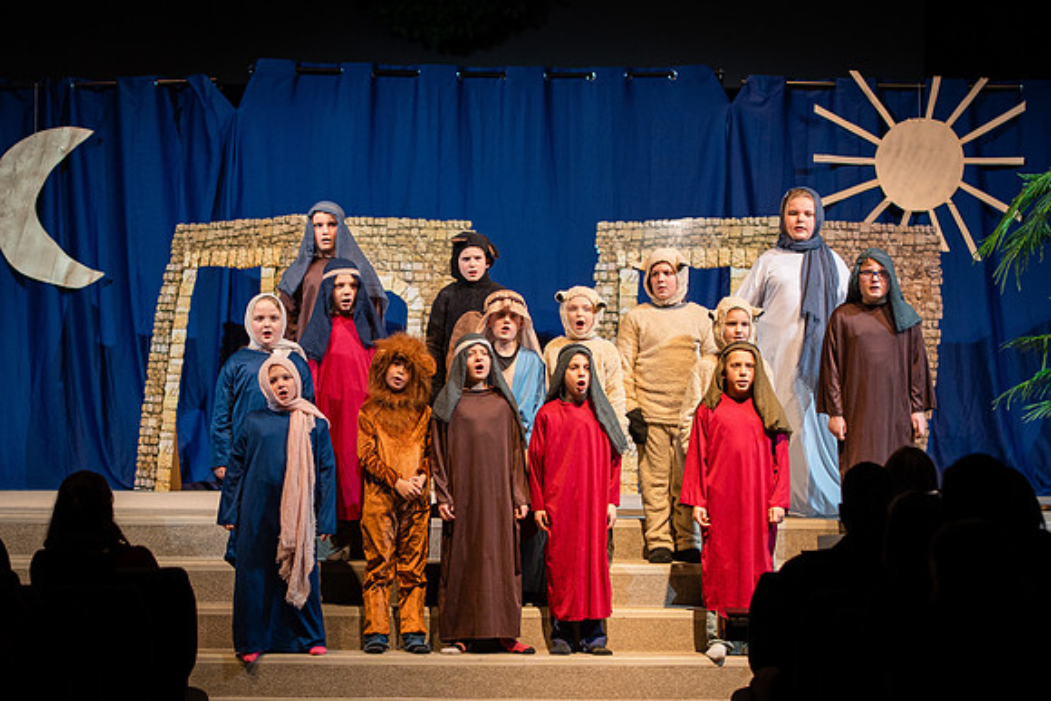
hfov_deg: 15.2
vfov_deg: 10.2
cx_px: 471
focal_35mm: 135
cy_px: 396
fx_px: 3932
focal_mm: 85
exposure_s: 1/250
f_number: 2.8
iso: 640
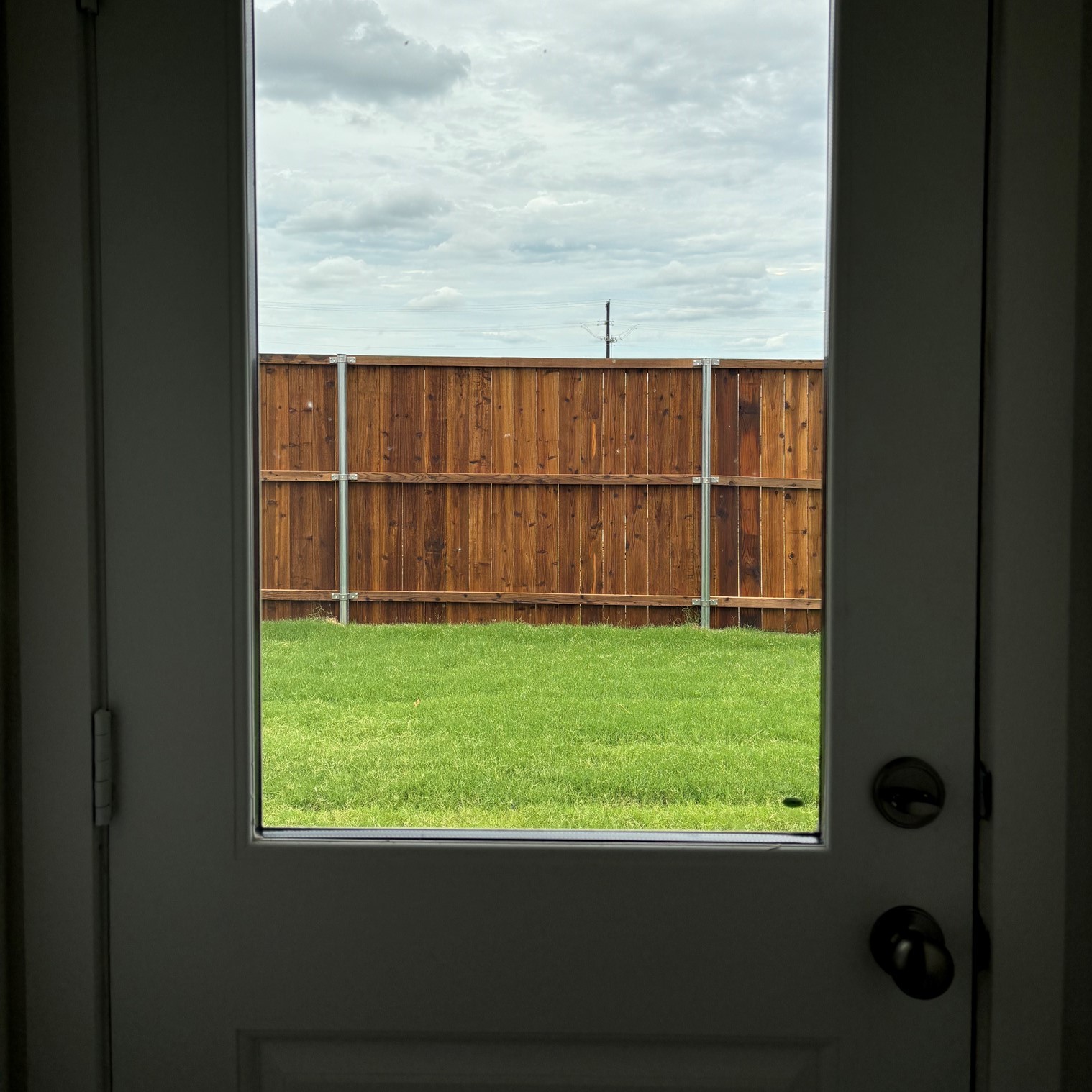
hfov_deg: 52.5
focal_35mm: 31
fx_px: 1106
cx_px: 552
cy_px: 437
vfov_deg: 52.2
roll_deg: -0.4
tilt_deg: -2.2
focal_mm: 5.96
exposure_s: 1/3788
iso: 50
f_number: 1.6
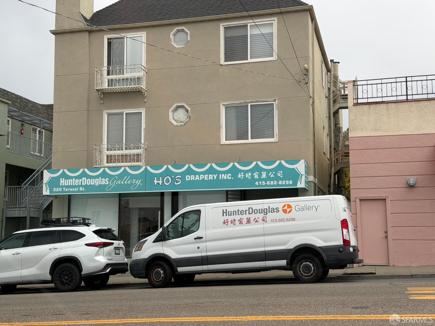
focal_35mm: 48
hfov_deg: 39.7
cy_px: 163
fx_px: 603
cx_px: 218
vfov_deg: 30.3
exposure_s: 1/828
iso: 64
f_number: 1.78
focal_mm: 6.76
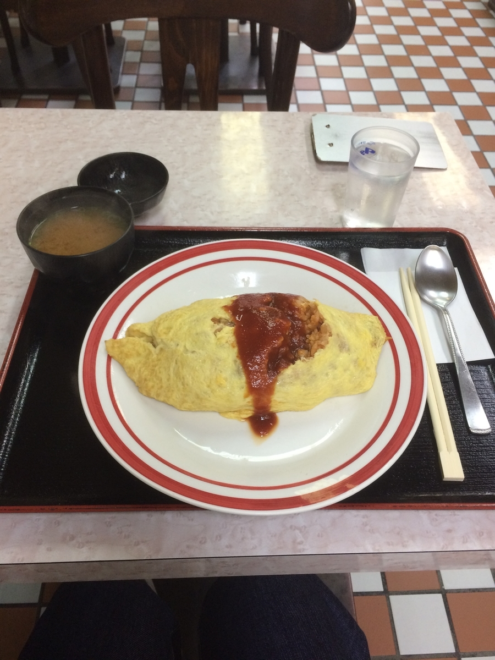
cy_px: 330
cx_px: 248
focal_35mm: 29
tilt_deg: -49.1
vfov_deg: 61.7
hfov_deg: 48.2
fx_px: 553
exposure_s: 1/30
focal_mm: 4.15
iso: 125
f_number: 2.2
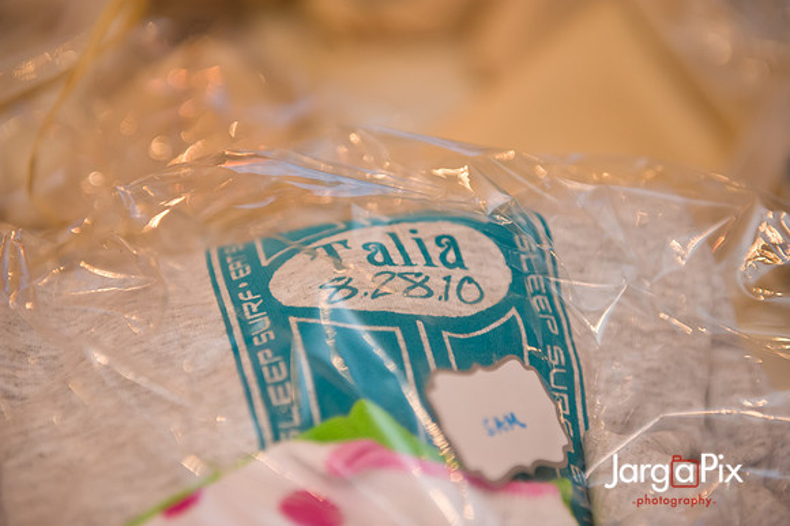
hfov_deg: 28.9
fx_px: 1535
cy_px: 263
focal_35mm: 70
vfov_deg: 19.4
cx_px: 395
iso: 1600
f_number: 3.2
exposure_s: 1/125
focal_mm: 70
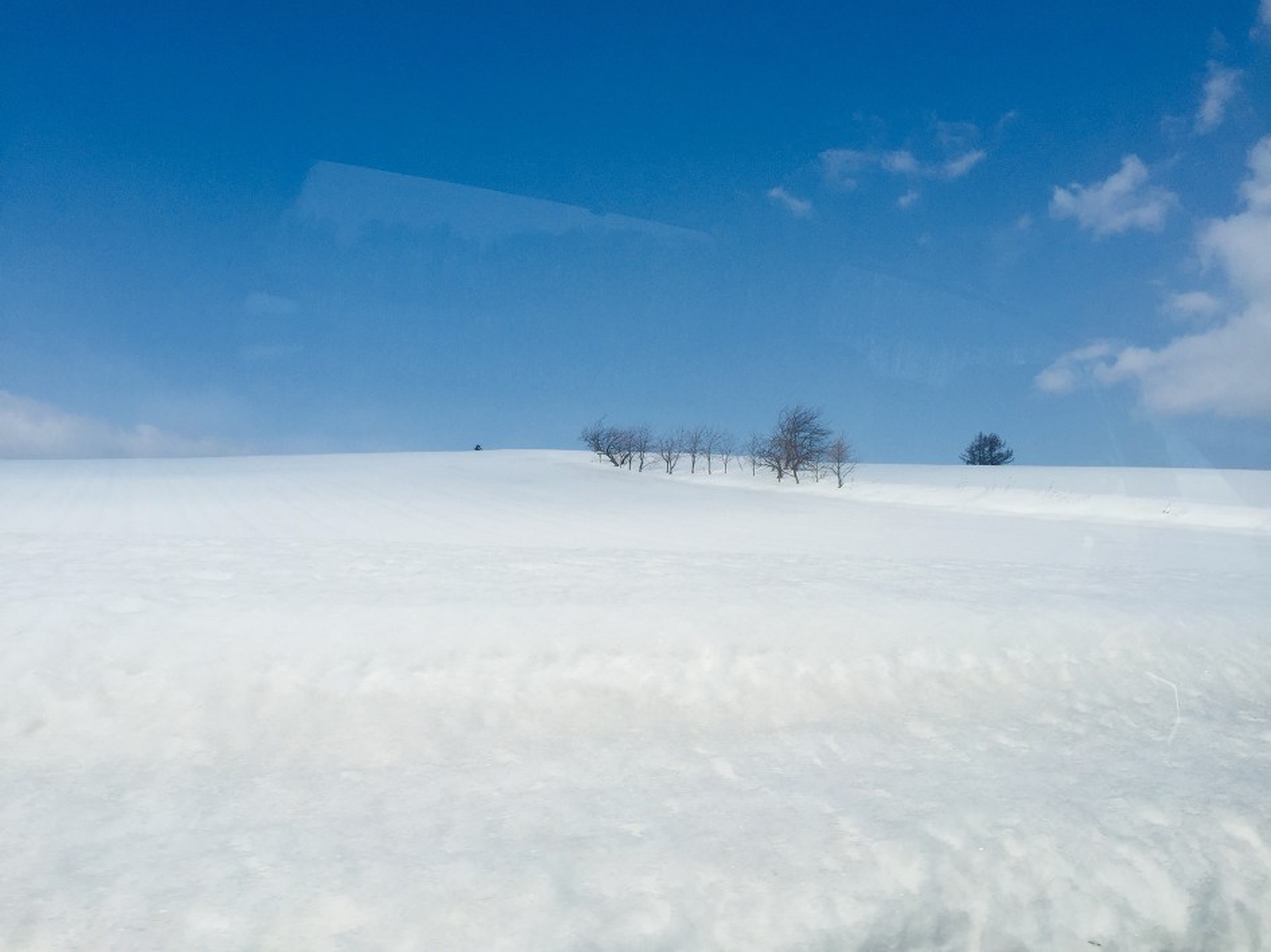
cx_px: 636
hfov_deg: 61.7
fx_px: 1064
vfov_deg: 48.2
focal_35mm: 29
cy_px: 476
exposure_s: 1/1364
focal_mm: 4.15
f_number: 2.2
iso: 32
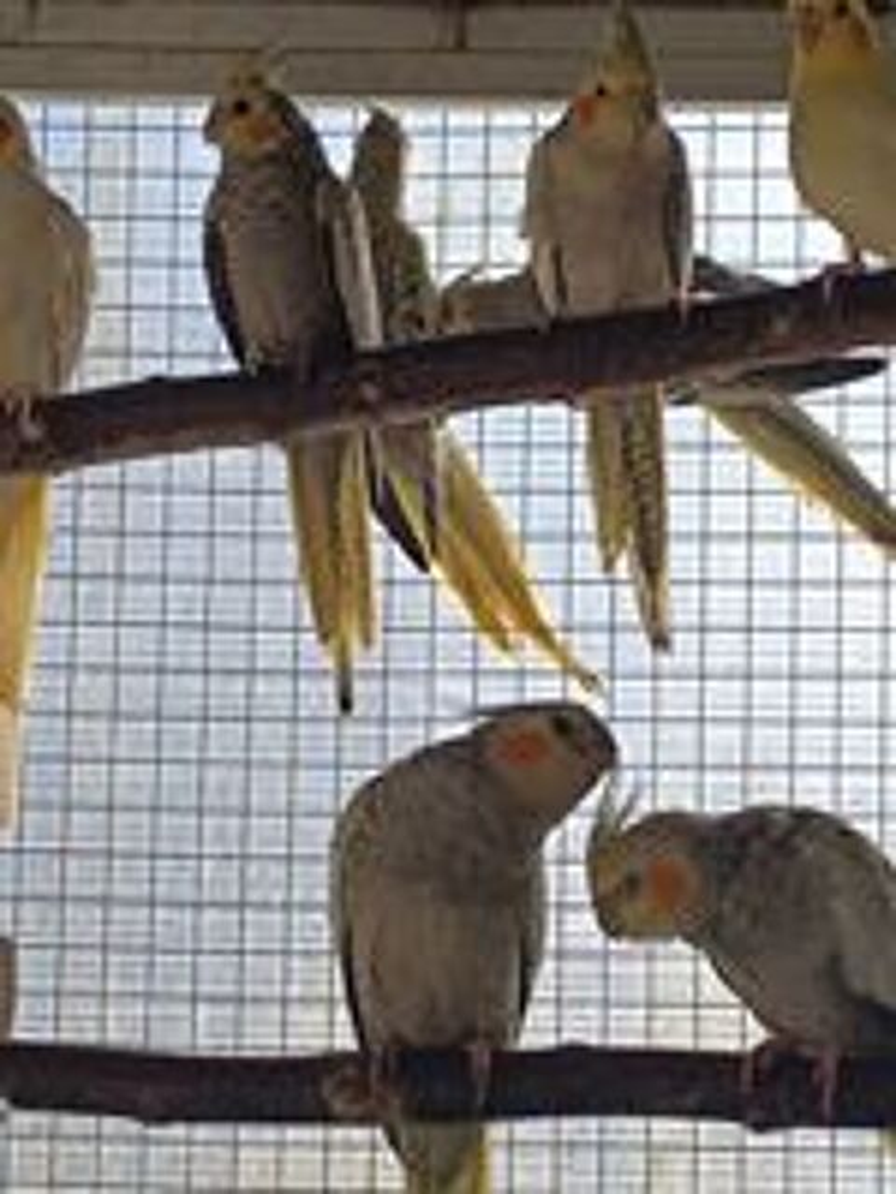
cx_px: 448
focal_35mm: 24
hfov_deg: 56.8
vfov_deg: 71.6
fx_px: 828
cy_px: 597
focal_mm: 5.59
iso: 53
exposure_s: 1/1012
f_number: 1.88
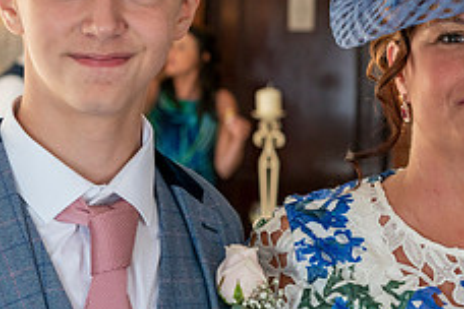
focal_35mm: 140
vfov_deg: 9.8
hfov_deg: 14.5
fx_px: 1804
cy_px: 78
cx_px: 411
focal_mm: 55
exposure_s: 1/160
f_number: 5
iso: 1600
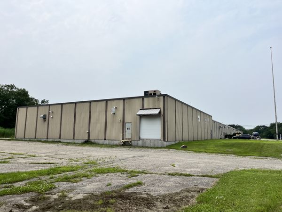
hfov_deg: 67.3
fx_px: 212
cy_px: 106
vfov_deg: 53.1
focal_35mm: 26
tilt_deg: +7.6
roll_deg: -0.8
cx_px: 141
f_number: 1.6
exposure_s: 1/7874
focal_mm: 5.1
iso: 50
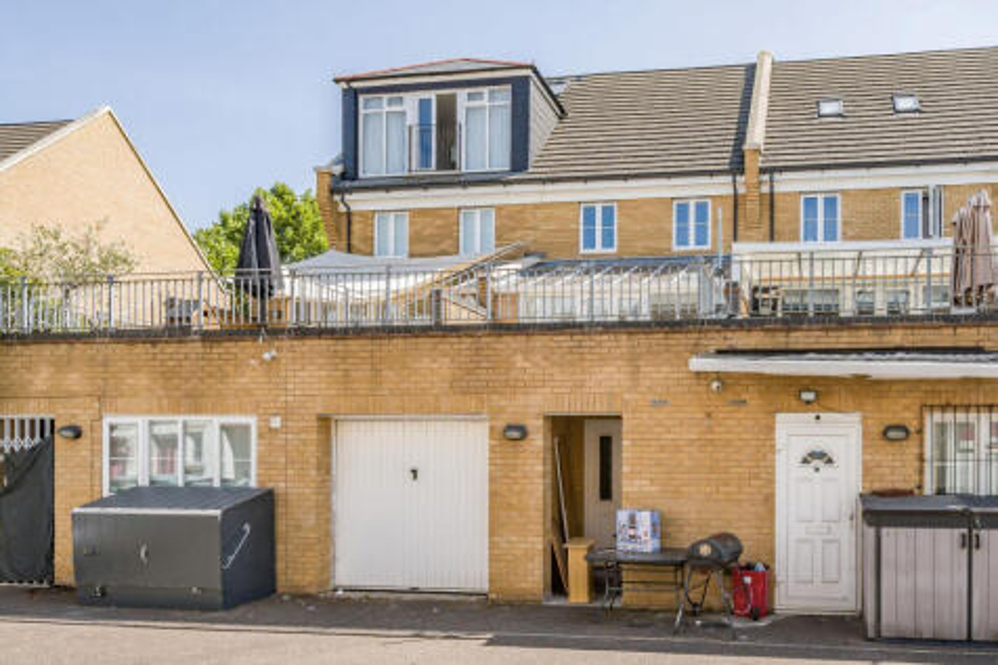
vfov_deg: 53.1
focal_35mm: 24
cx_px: 499
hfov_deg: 73.8
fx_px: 665
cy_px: 332
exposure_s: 1/800
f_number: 8
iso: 400
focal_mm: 16
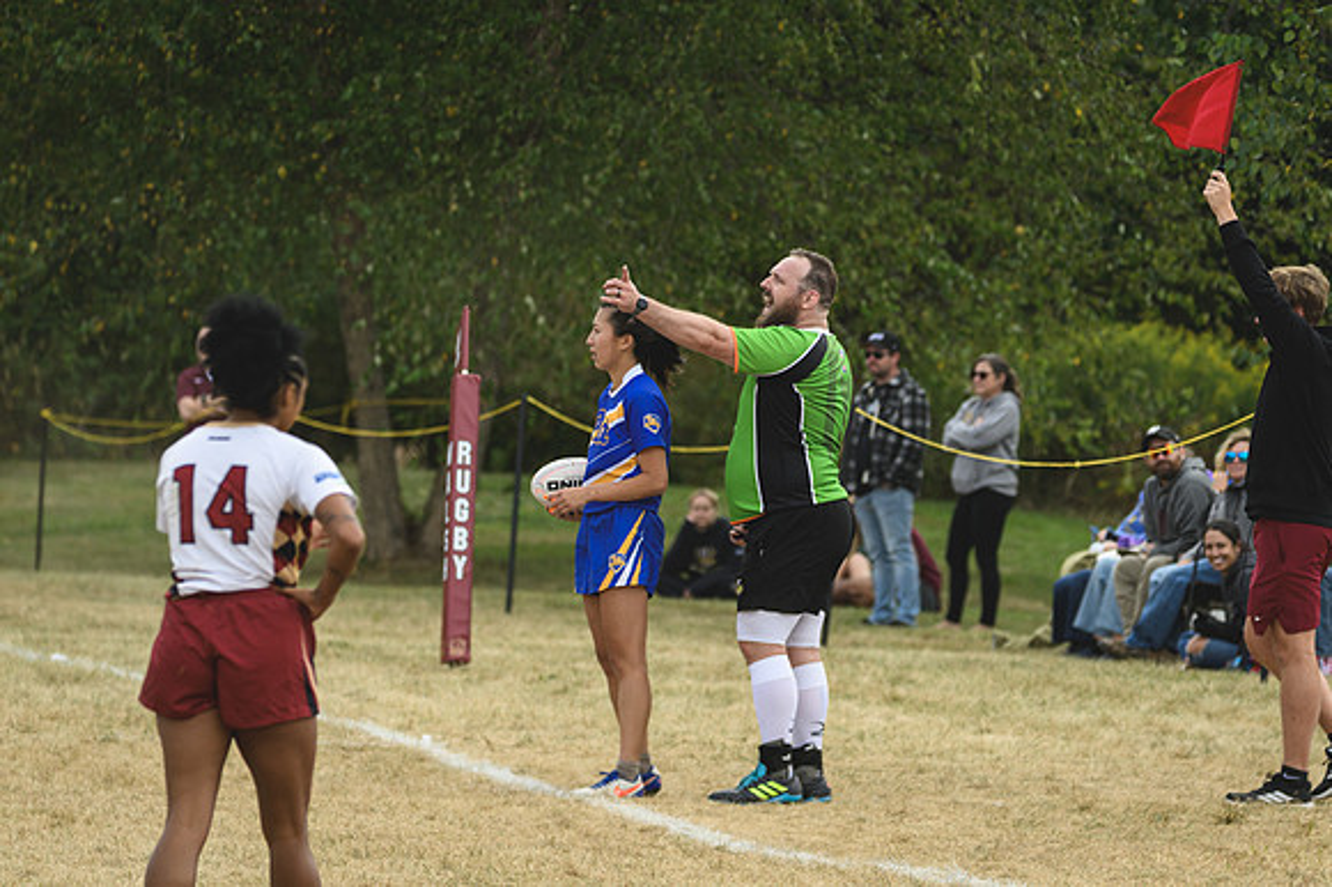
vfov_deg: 3.5
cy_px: 444
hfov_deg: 5.3
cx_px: 666
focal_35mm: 390
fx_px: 14421
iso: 250
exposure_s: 1/1000
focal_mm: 260
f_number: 5.6
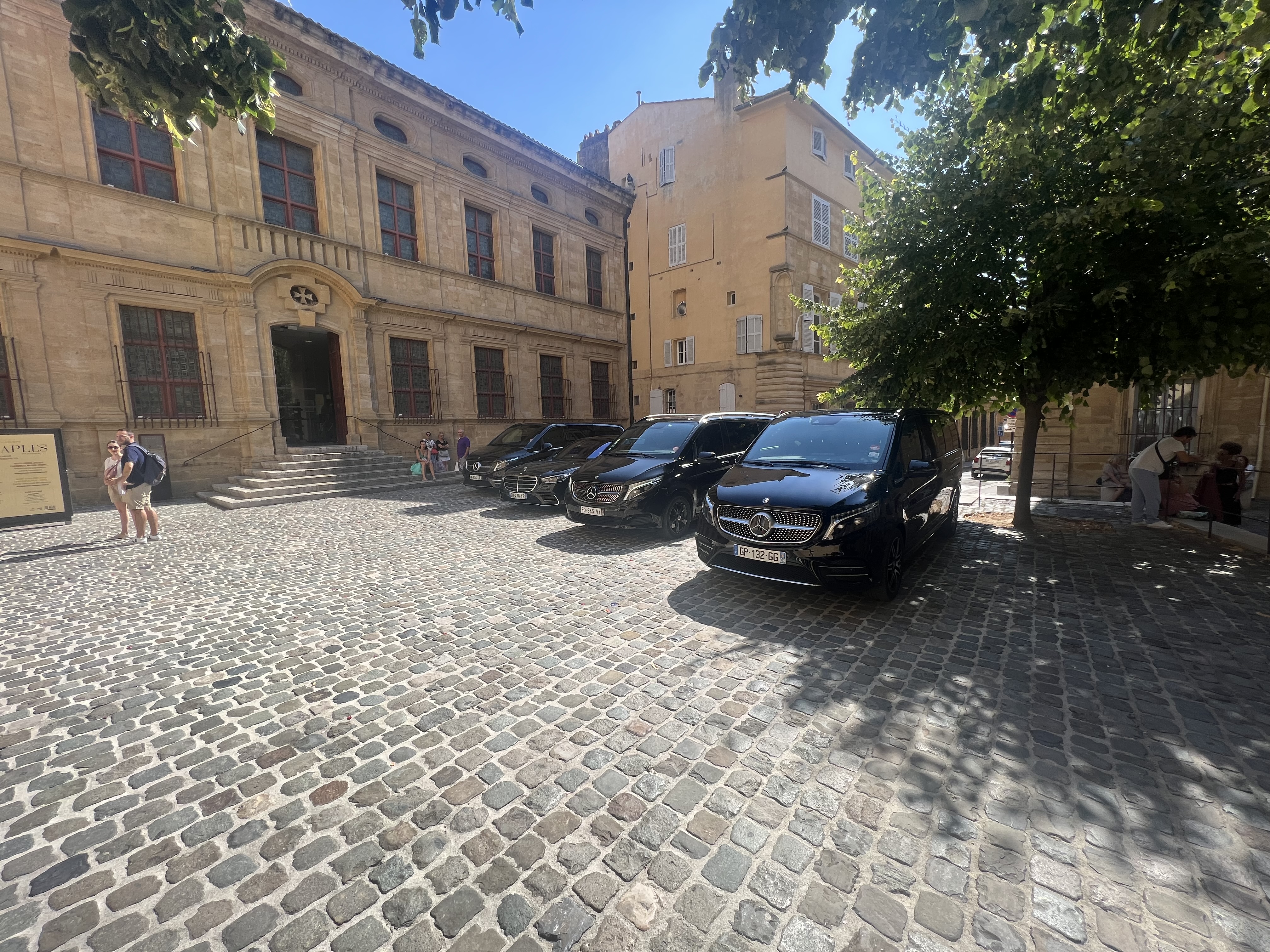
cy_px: 476
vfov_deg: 89.9
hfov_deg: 106.2
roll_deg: +1.3
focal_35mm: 13
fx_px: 477
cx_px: 635
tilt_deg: -7.1
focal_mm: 1.57
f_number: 1.8
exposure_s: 1/840
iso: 32
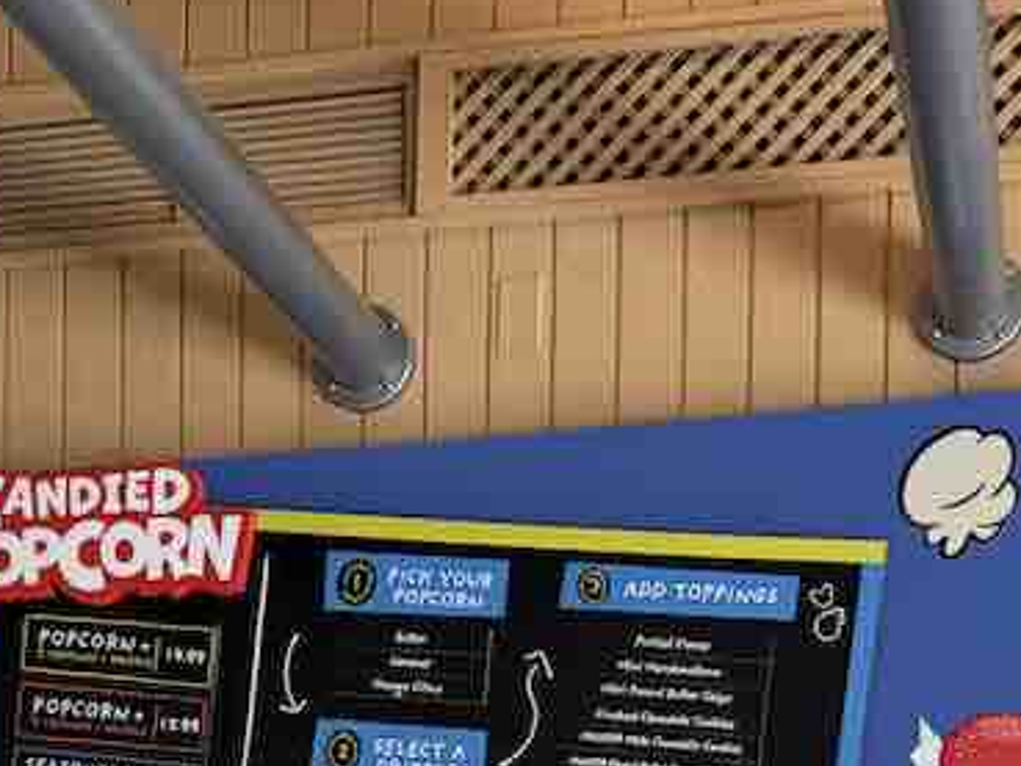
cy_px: 1184
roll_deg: -1.5
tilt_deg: +0.8
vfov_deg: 16.9
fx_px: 2301
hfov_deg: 25.0
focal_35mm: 78
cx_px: 512
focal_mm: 6.76
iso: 160
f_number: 1.78
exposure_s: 1/138
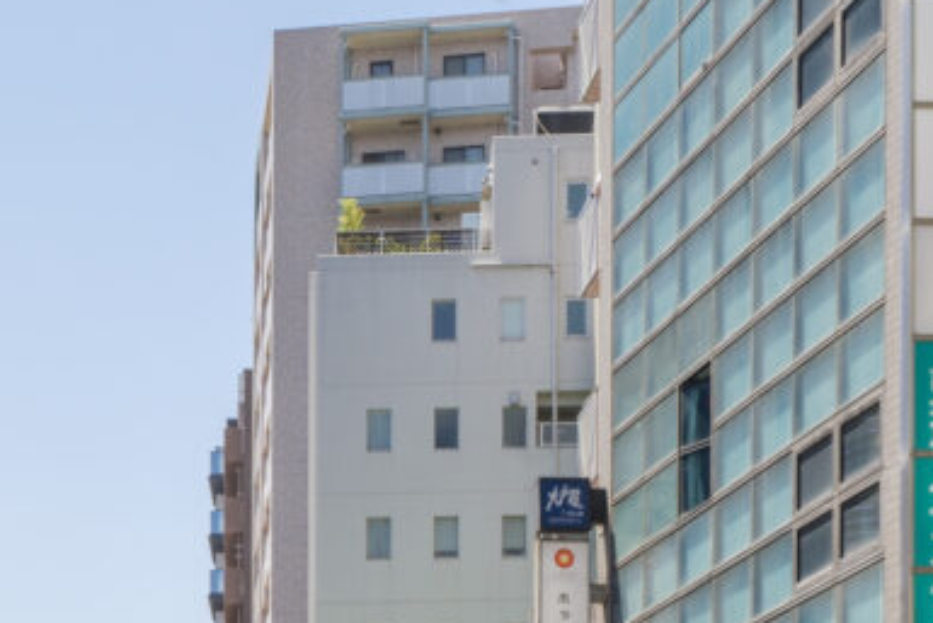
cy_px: 776
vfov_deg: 11.5
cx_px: -158
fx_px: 3033
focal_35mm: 117
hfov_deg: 16.8
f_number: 9
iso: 64
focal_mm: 29
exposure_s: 1/8
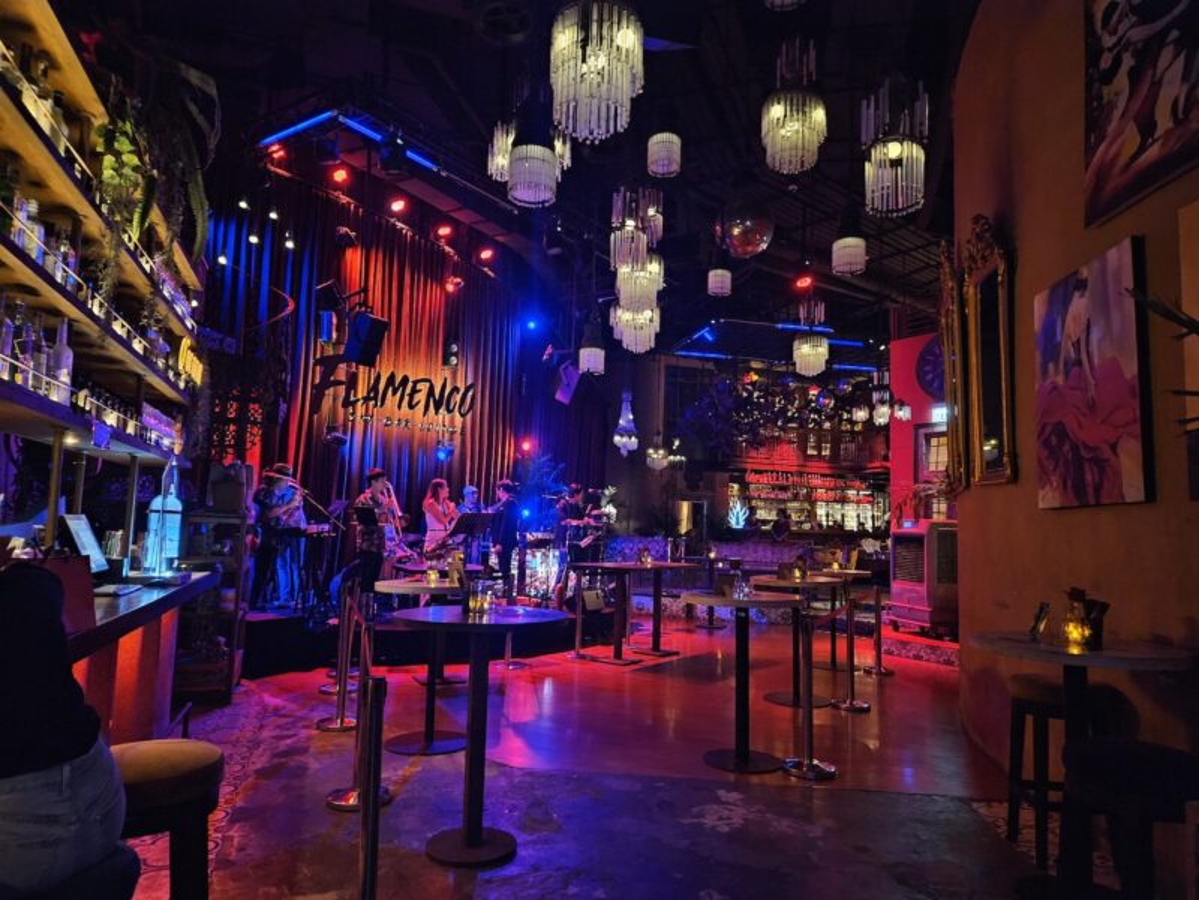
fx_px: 797
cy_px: 450
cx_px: 600
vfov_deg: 58.9
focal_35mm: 23
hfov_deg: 73.9
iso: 1600
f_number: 1.8
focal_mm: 5.4
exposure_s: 1/20
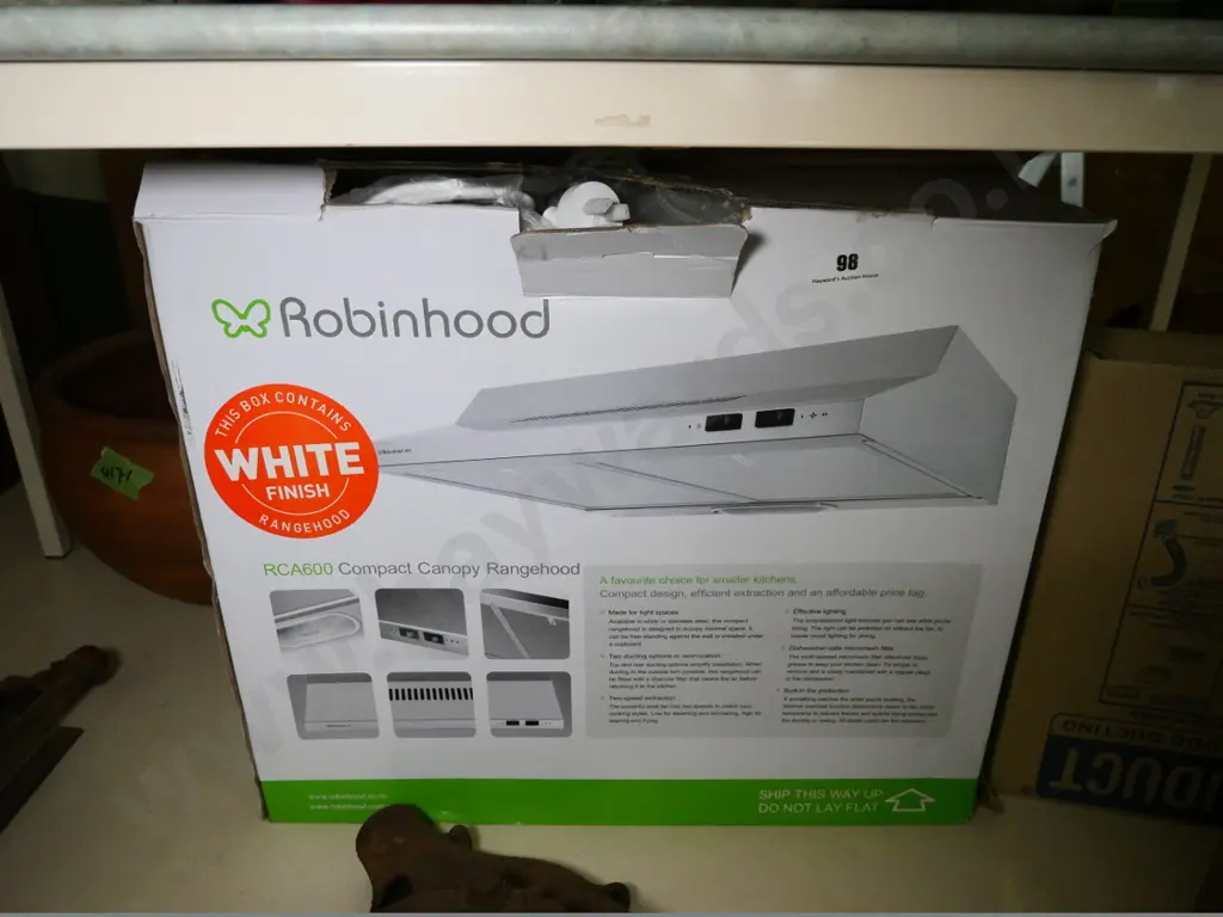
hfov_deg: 71.6
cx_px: 612
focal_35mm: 24
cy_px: 458
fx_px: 848
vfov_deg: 56.8
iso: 3200
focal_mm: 12
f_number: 3.5
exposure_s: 1/1000
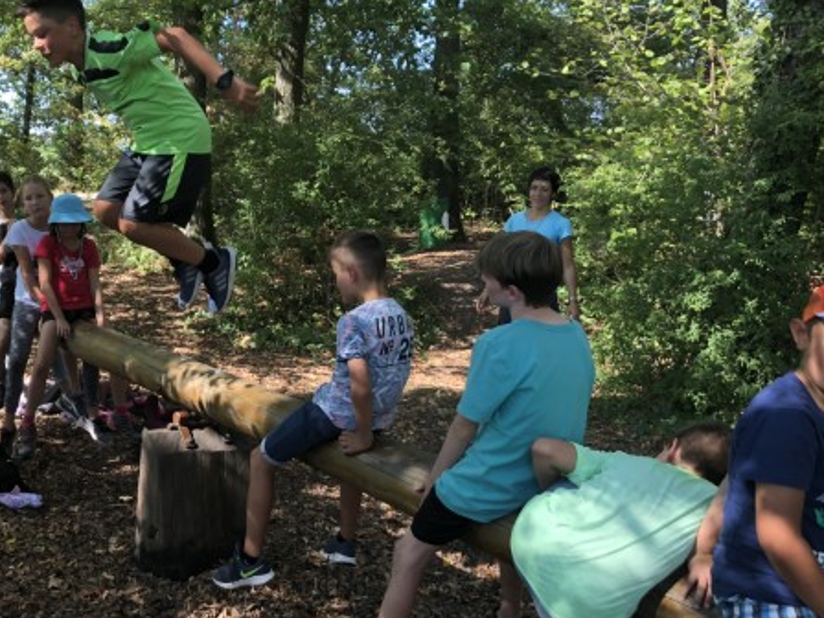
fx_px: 952
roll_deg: -2.8
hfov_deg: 45.8
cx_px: 252
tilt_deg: -8.9
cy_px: 340
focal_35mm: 40
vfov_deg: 35.9
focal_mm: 3.99
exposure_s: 1/120
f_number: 1.8
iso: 25
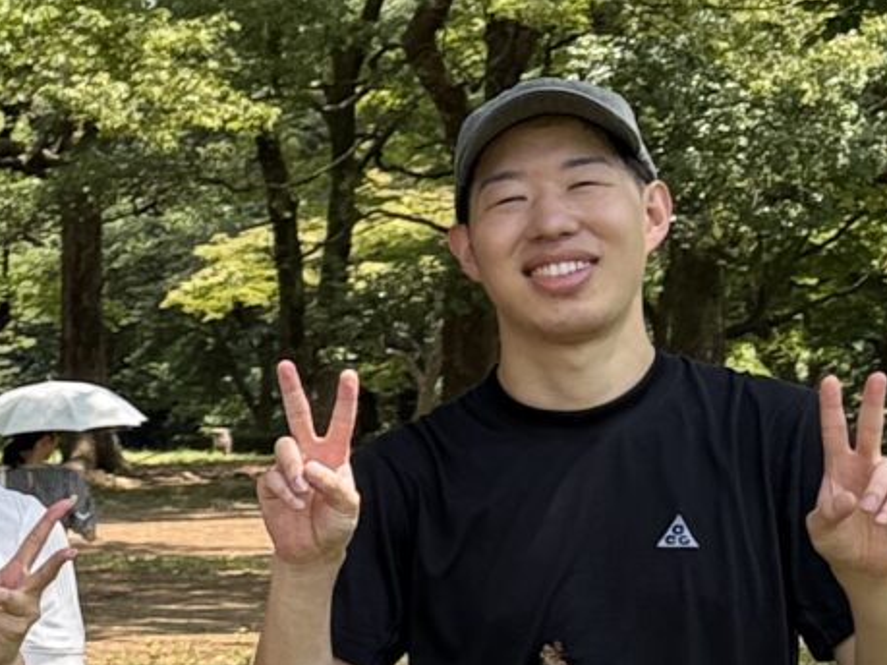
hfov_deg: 12.5
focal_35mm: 134
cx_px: -1003
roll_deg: +0.8
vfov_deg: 11.0
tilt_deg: -2.4
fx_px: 3433
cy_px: 580
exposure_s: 1/967
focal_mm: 6.76
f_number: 1.78
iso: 100
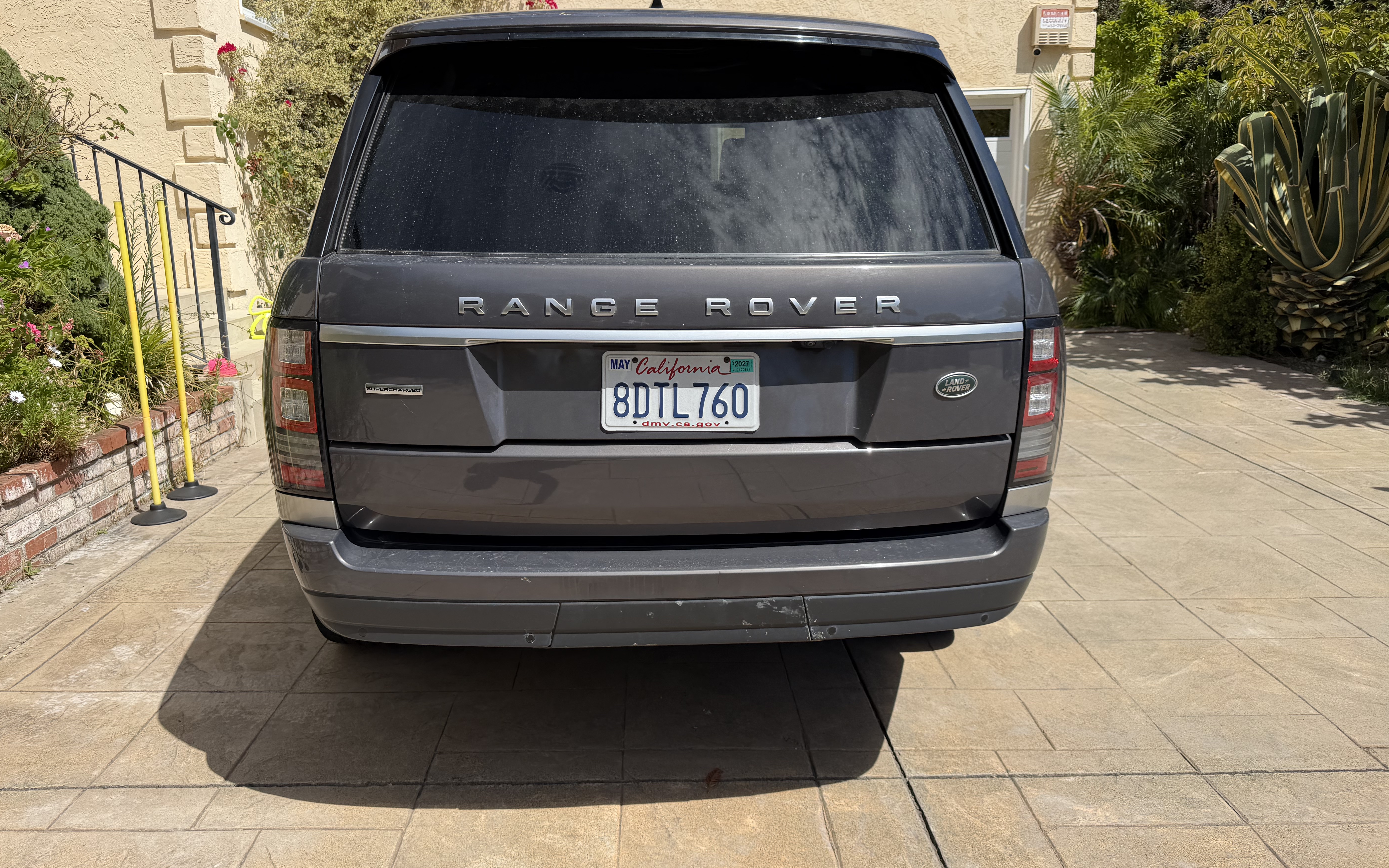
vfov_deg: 47.6
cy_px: 439
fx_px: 984
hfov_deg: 70.4
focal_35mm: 26
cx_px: 680
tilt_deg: -9.8
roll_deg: +1.8
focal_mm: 6.76
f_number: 1.78
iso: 80
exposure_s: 1/5319
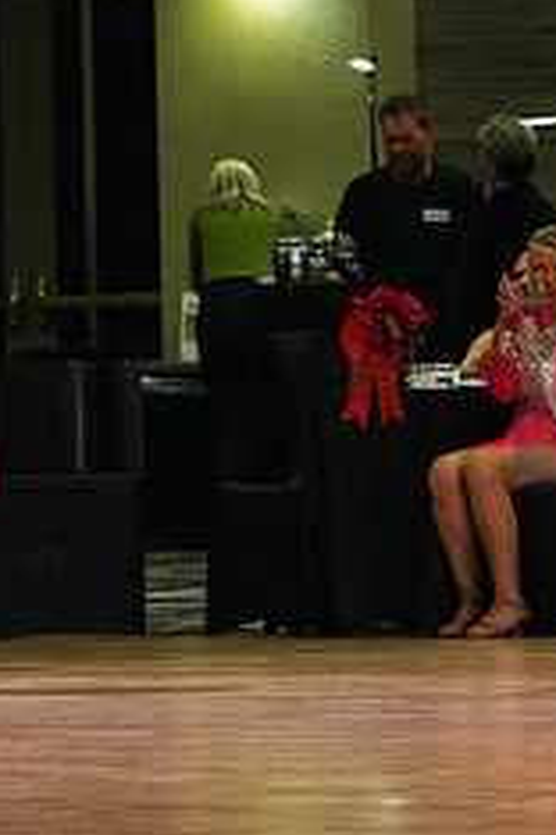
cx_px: 902
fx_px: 8548
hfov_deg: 3.7
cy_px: 387
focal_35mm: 369
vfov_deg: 5.6
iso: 6400
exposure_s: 1/320
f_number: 5.6
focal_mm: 149
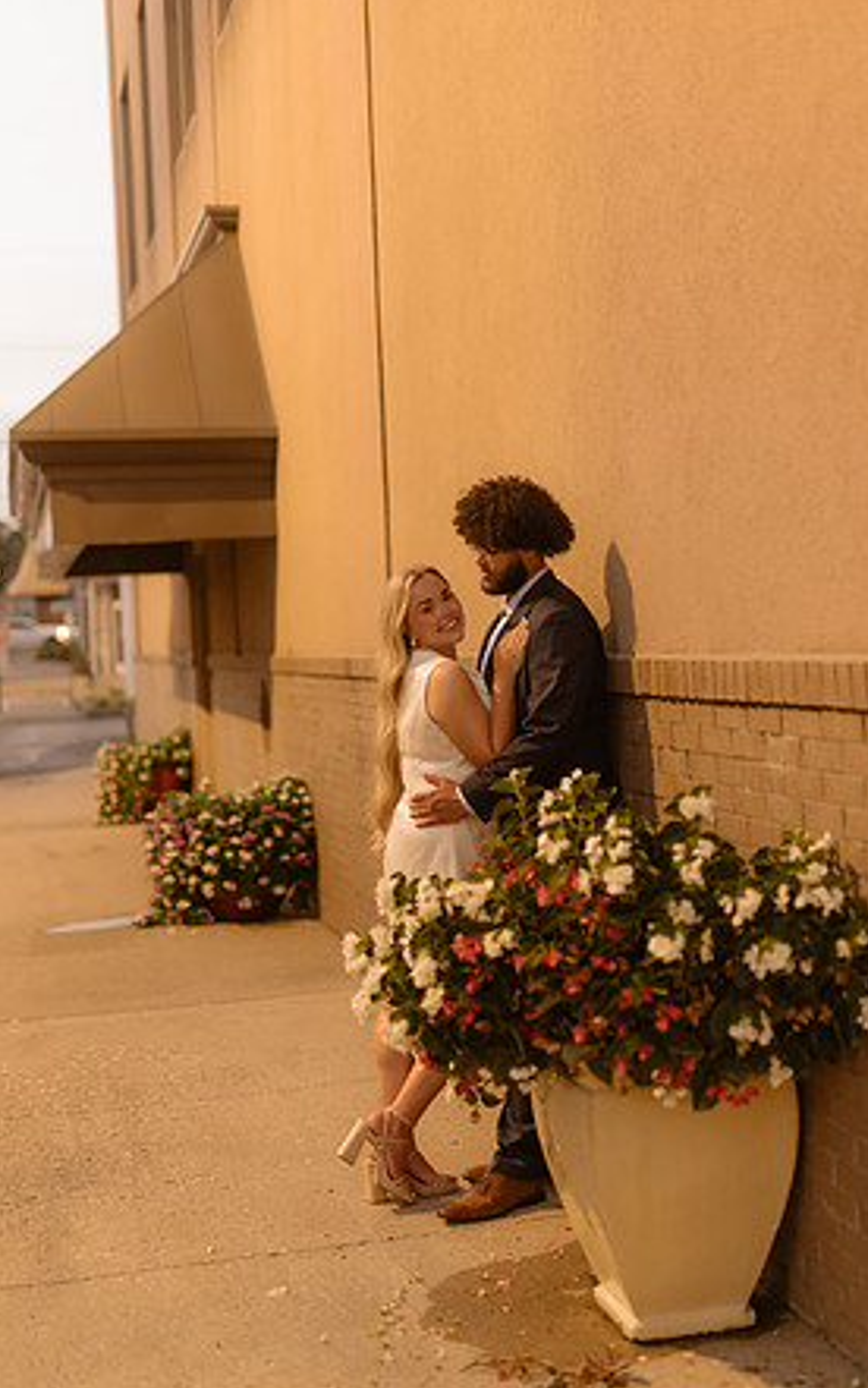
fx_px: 1966
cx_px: 469
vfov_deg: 38.9
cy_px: 689
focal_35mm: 52
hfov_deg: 24.9
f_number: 1.4
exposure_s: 1/160
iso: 640
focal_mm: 50
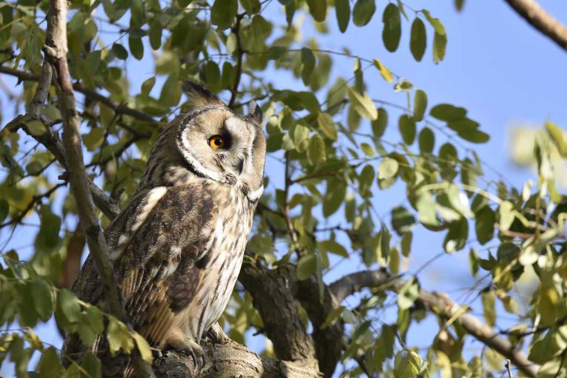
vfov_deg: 2.5
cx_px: 284
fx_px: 8504
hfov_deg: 3.8
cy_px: 189
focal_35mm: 540
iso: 100
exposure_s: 1/125
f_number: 6
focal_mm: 360
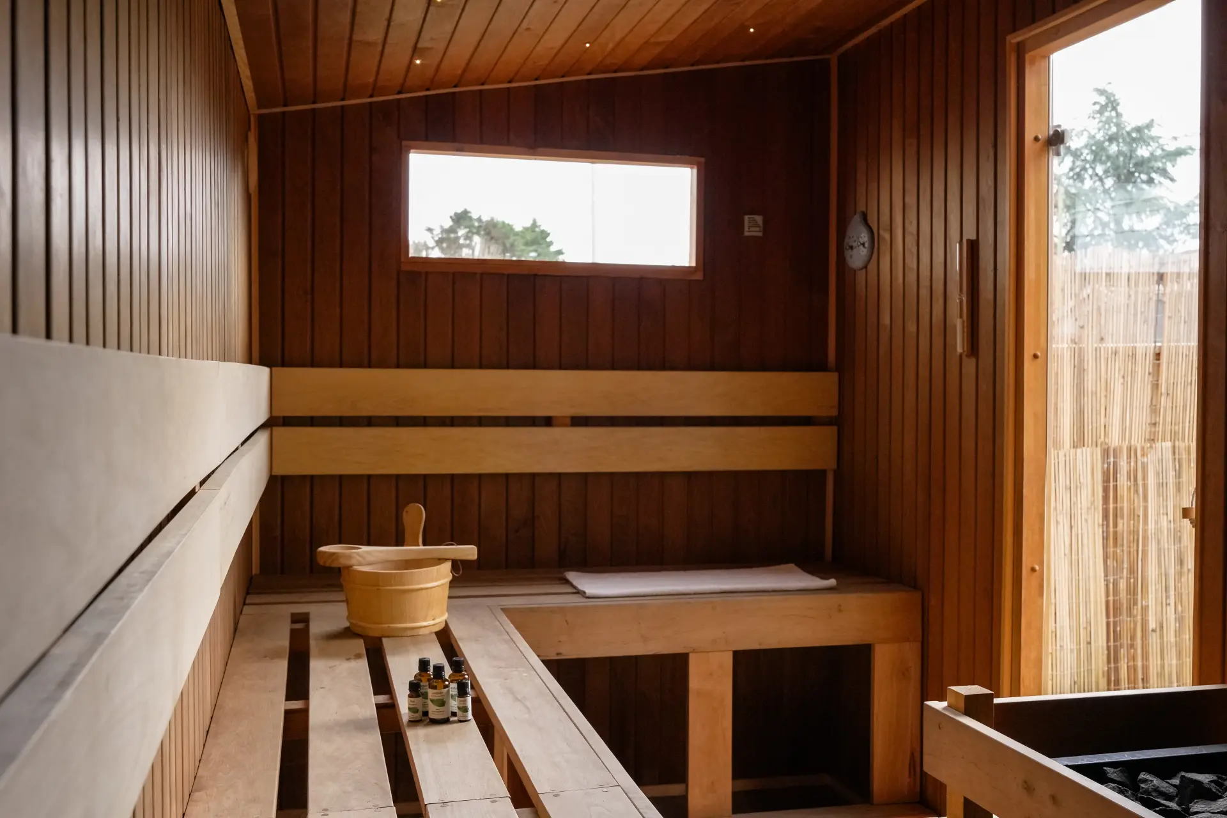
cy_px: 409
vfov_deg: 36.9
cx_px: 614
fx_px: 1227
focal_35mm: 36
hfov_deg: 53.1
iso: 1600
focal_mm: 24
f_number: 5.6
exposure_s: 1/100
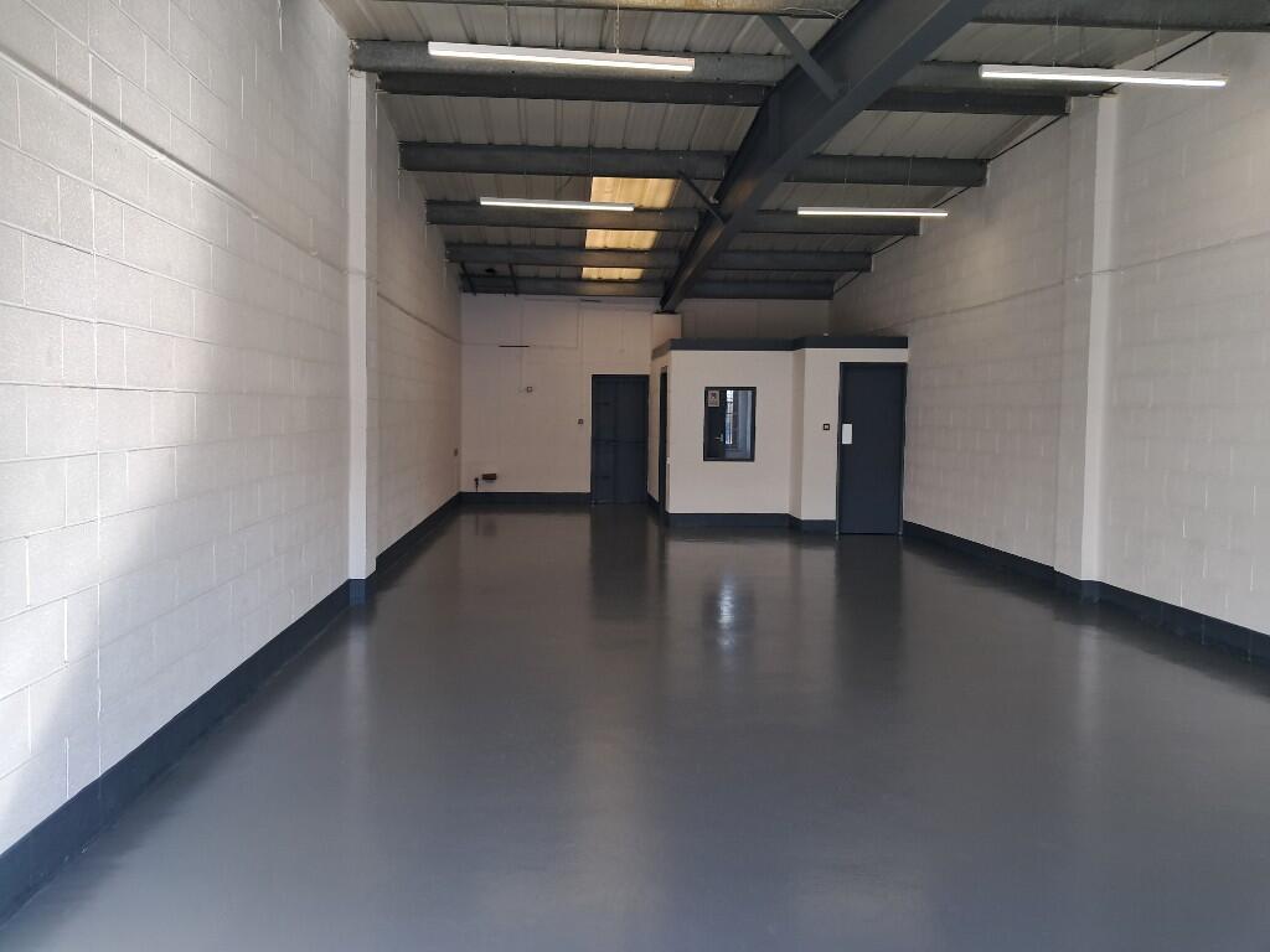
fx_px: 991
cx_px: 635
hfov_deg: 65.3
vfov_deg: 51.4
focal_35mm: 27
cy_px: 476
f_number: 1.8
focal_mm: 4
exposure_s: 1/100
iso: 50
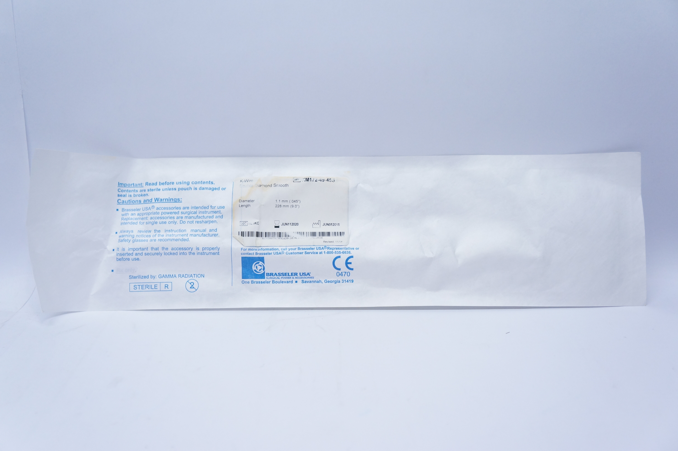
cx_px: 339
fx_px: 677
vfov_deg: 36.8
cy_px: 226
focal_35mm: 36
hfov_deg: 53.2
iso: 800
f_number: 4
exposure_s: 1/200
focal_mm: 24
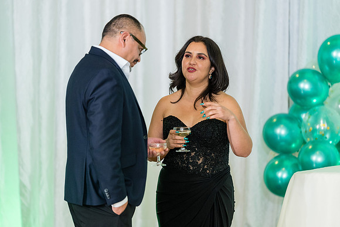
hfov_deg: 10.3
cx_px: 170
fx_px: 1889
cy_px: 114
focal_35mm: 200
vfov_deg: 6.9
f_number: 2.8
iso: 1600
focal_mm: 200
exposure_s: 1/250
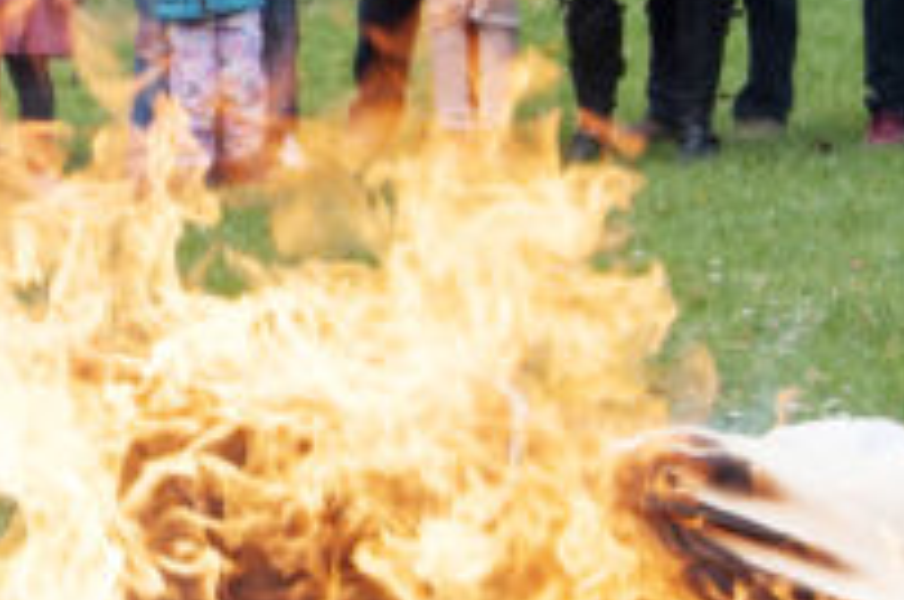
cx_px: 63
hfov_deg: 15.5
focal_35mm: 131
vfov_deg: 10.4
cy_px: 139
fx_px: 3282
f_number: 9
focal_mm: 23
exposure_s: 1/320
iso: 400
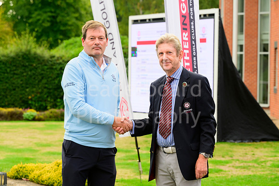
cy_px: 93
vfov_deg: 13.4
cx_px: 140
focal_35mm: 102
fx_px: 791
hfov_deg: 20.0
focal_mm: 102
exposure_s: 1/640
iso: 800
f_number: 5.6
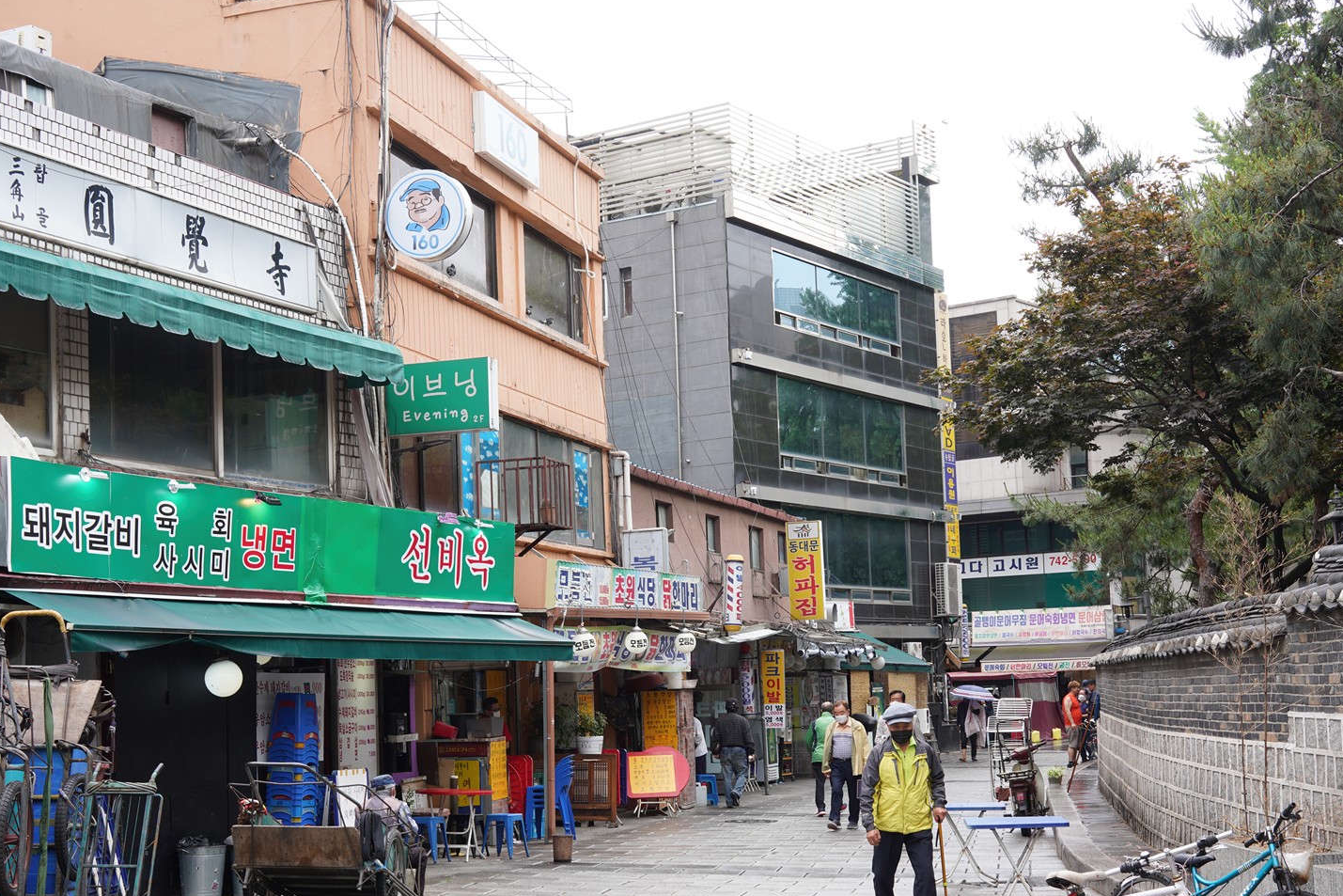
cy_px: 540
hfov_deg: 40.3
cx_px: 679
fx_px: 1828
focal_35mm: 49
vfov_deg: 27.5
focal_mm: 35
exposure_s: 1/100
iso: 200
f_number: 9
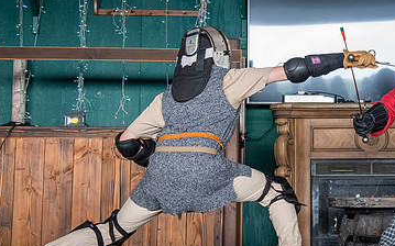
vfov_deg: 12.6
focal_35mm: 104
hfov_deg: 19.8
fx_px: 1119
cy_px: 111
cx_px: 328
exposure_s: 1/320
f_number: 5.6
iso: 8000
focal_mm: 46
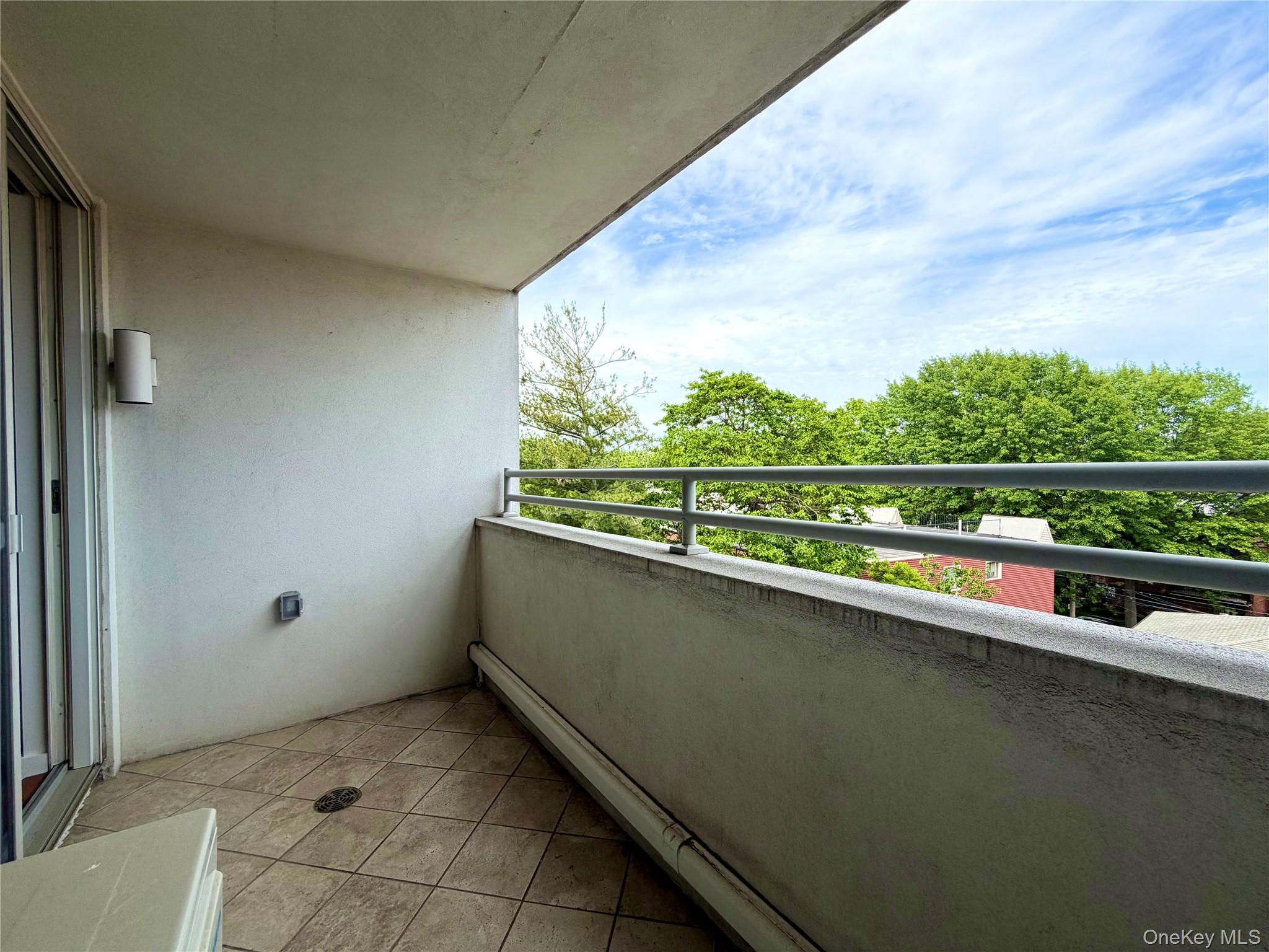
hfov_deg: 102.1
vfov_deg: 85.7
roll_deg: +0.3
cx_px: 634
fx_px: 513
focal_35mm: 14
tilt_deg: -1.0
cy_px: 476
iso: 32
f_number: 2.2
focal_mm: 2.22
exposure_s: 1/770
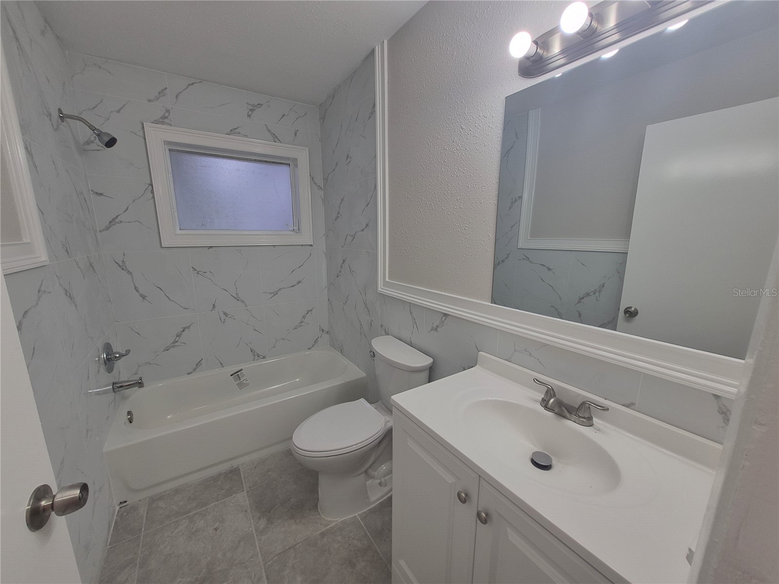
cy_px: 292
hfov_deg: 106.2
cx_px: 390
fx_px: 293
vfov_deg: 89.9
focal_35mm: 13
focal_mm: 1.74
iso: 40
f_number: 2.2
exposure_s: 1/120
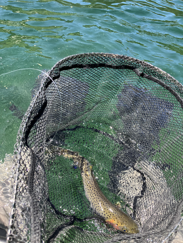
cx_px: 92
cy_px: 122
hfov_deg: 49.7
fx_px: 197
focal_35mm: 28
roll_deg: -11.0
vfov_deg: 63.4
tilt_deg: -43.7
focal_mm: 3.99
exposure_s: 1/355
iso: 32
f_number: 1.8
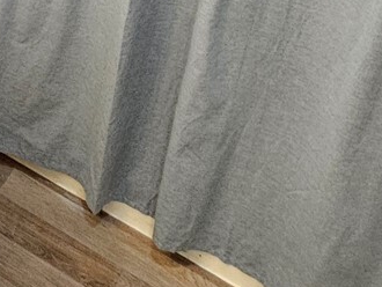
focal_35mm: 63
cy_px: -282
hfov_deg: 24.6
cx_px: -175
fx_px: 696
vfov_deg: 17.2
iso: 320
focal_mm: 2.2
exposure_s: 1/30
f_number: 2.2
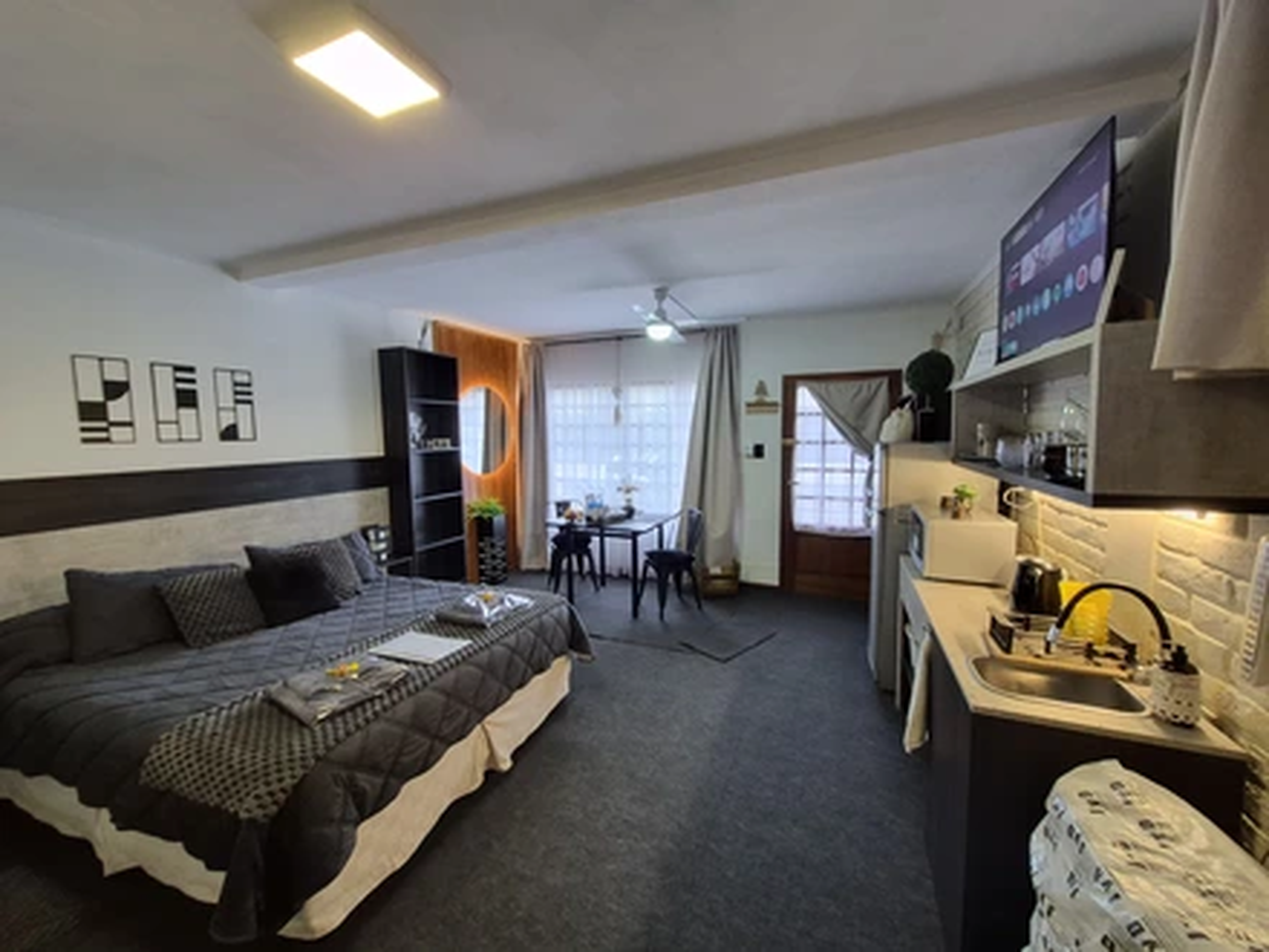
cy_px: 476
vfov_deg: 89.9
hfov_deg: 106.2
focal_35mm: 13
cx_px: 634
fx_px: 477
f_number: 2.2
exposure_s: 1/50
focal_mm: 1.74
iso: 160
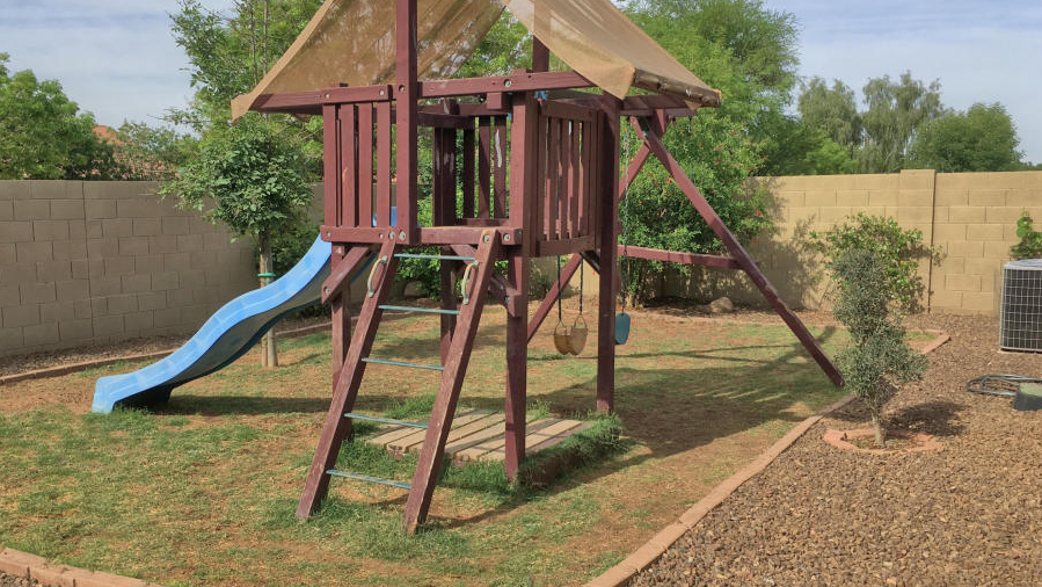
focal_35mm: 36
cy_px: 327
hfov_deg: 55.2
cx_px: 481
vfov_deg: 32.8
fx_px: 995
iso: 25
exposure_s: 1/1637
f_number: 2.2
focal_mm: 4.15
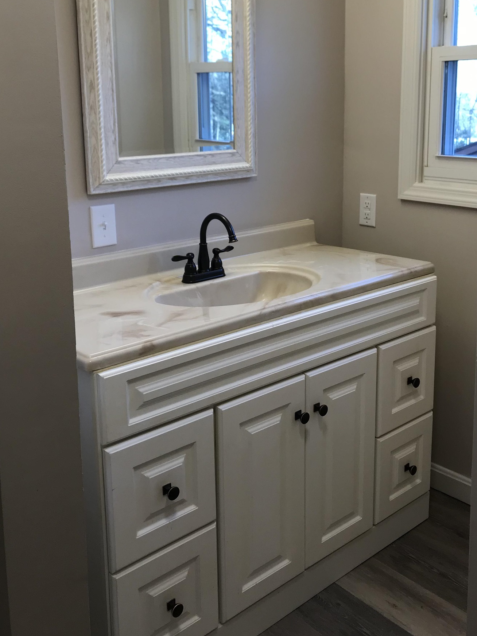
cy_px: 234
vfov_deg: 49.6
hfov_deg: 38.6
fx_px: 680
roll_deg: +0.4
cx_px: 262
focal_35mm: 37
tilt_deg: -10.7
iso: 32
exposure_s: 1/60
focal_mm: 3.99
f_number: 1.8
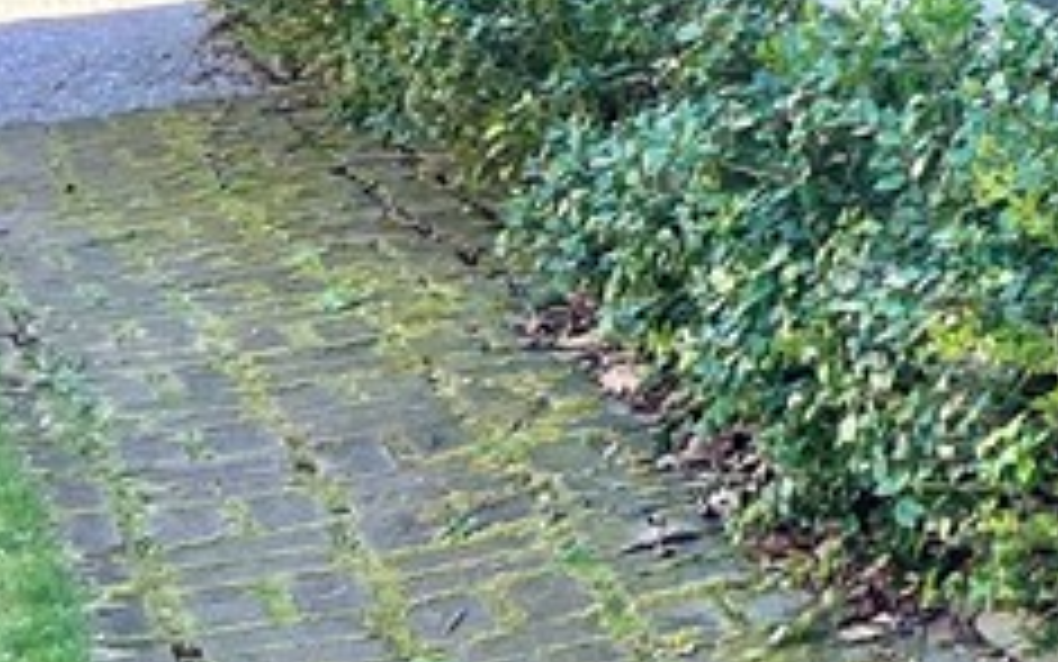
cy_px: -563
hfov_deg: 14.0
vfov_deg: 10.2
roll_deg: -1.1
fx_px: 3461
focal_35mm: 120
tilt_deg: -0.1
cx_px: 2269
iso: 50
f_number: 1.5
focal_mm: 5.7
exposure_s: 1/398
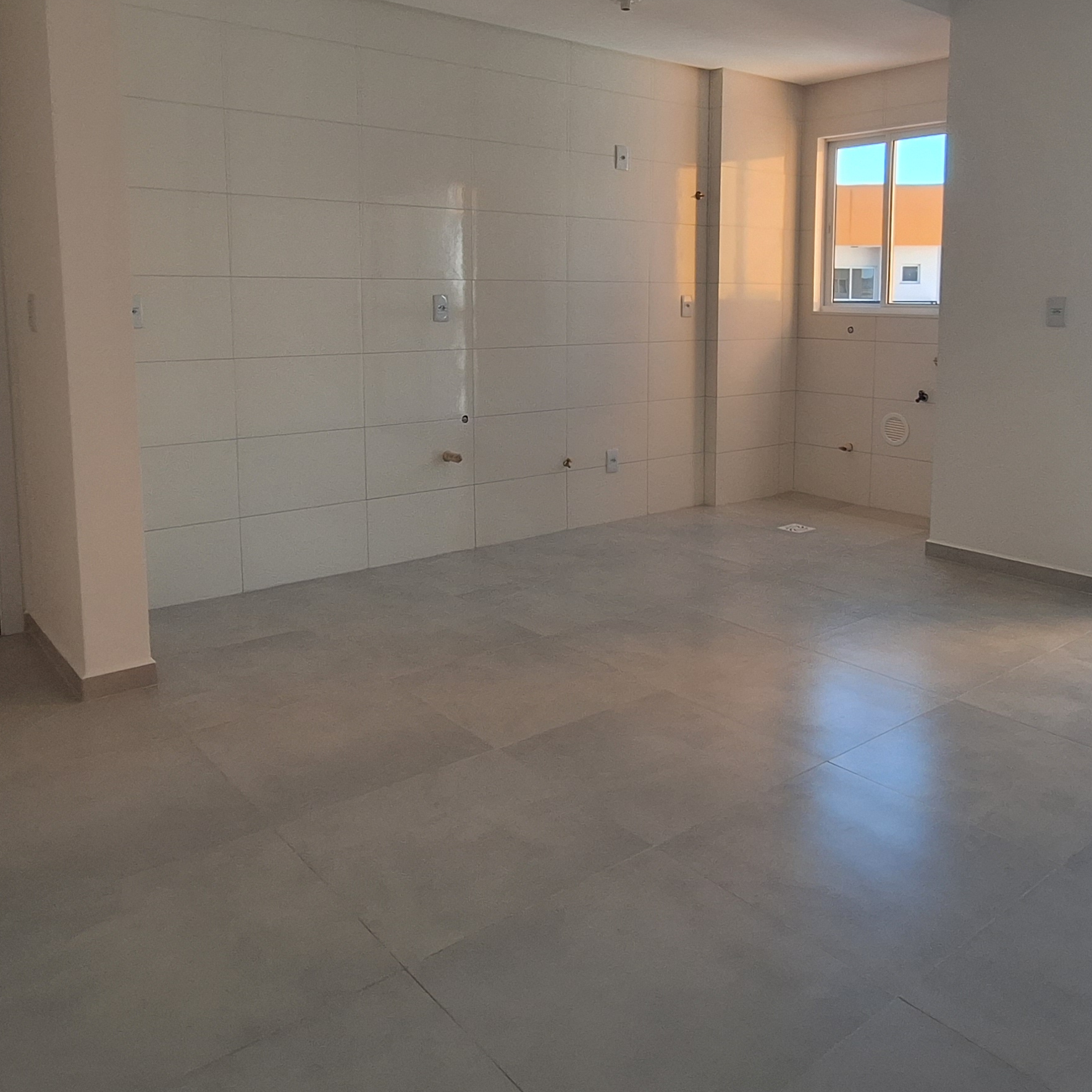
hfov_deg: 60.7
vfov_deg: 60.3
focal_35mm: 26
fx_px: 928
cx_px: 624
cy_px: 423
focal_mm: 1.74
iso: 40
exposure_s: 1/236
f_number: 2.2
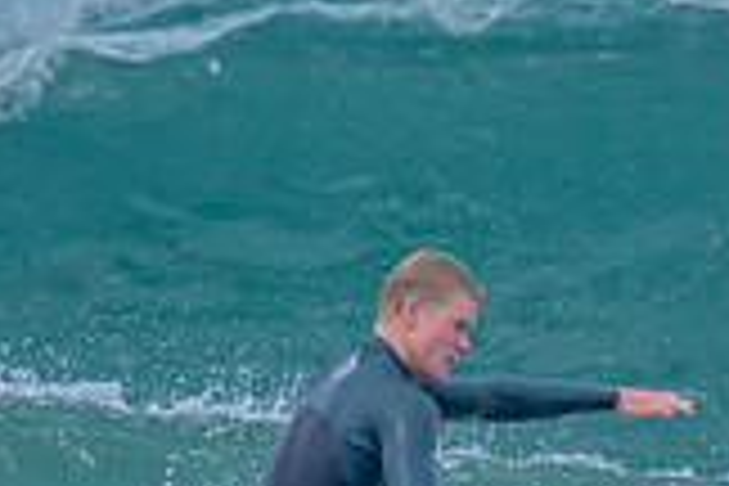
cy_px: 544
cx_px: 332
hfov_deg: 0.5
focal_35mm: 3844
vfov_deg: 0.4
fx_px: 77835
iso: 1100
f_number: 11
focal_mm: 800
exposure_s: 1/2000
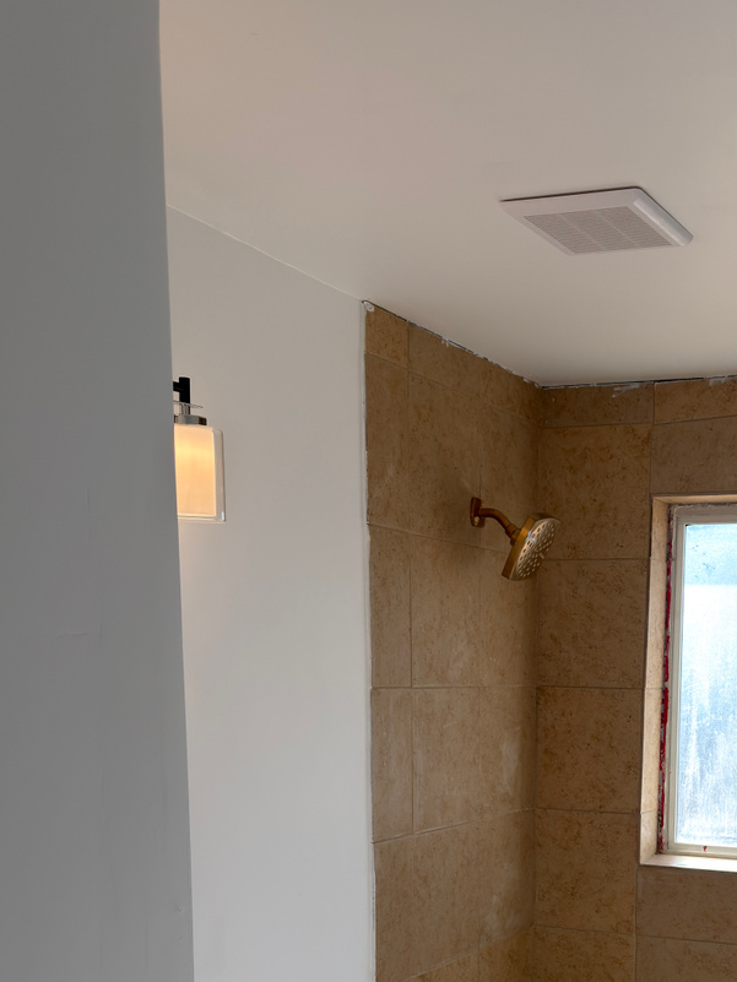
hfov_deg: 30.6
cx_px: 606
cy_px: 873
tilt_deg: -7.9
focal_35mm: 46
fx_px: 1305
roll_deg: -2.3
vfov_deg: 38.6
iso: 100
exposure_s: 1/1040
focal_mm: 6.76
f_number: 1.78
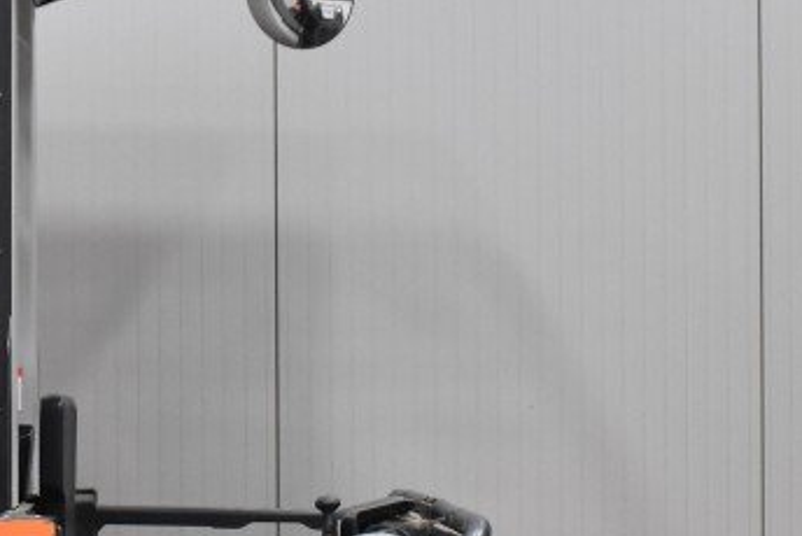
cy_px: 461
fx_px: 2447
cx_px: 161
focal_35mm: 110
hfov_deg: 18.4
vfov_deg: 12.4
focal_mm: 21
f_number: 5
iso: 1600
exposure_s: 1/30
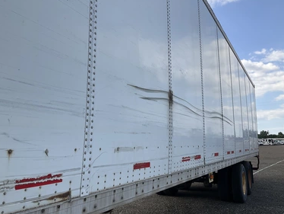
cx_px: 136
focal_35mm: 31
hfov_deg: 58.3
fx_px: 254
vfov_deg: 45.5
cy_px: 104
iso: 25
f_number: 1.8
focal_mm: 3
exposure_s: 1/1195
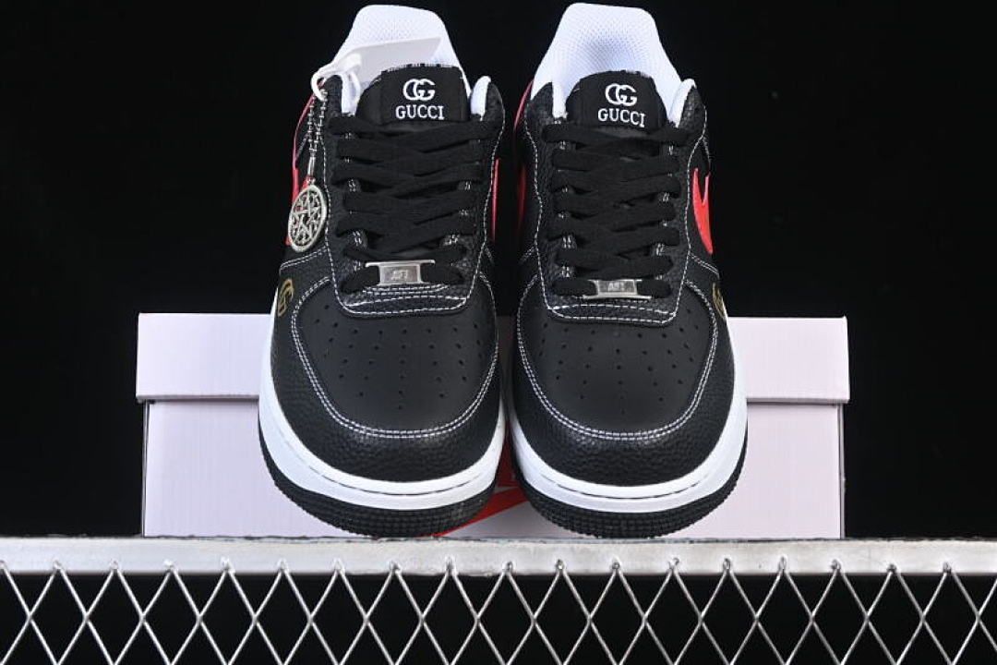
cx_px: 498
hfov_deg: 27.0
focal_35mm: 75
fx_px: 2077
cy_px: 332
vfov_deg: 18.2
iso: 160
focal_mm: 50
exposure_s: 1/60
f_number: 6.3
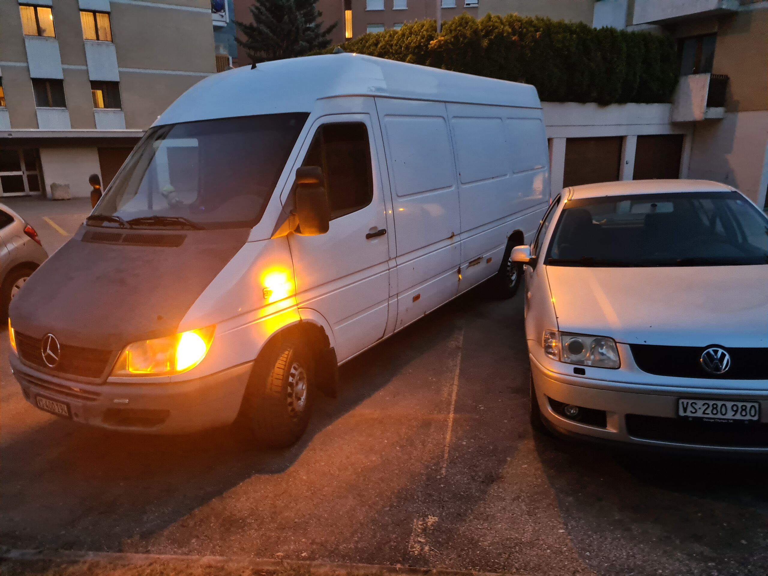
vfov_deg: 53.1
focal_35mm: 26
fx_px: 577
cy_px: 288
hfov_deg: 67.3
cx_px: 384
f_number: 1.8
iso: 640
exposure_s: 1/25
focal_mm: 5.4
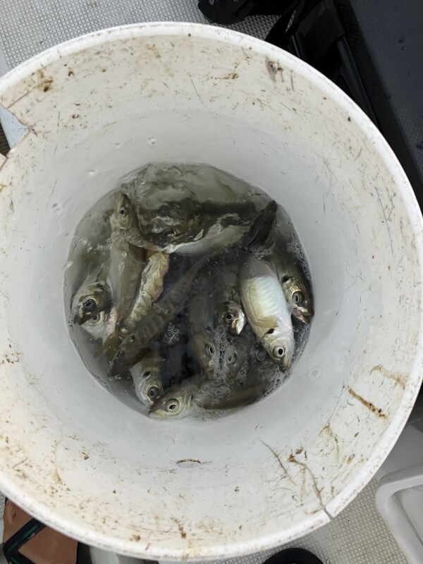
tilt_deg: -83.7
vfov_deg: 63.4
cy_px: 282
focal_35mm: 28
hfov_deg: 49.7
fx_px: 456
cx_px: 212
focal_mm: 3.99
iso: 80
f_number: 1.8
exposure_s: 1/86
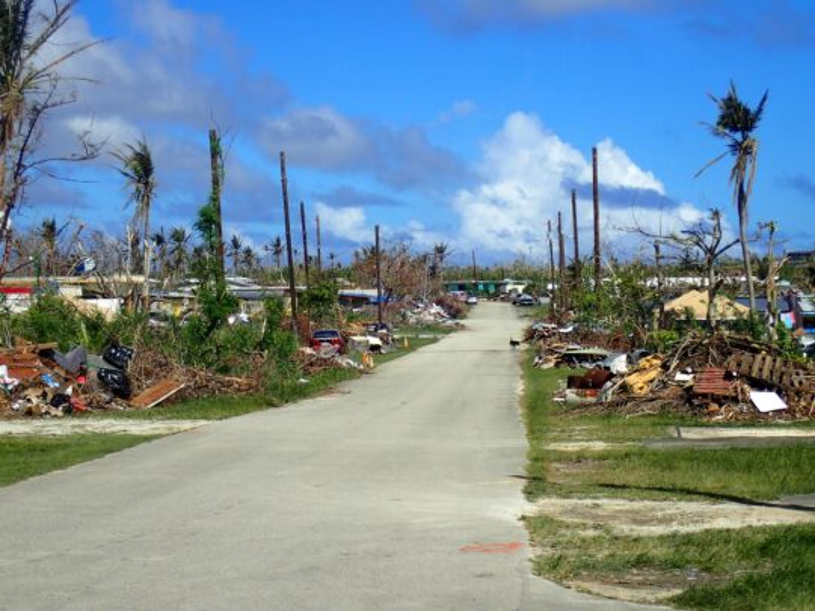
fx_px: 1884
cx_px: 408
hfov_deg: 24.4
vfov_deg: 18.4
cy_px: 306
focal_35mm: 80
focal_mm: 14.41
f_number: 5.6
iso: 100
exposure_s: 1/640
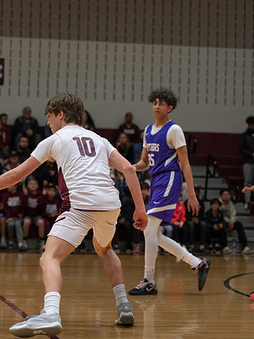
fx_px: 999
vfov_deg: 19.3
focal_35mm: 102
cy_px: 169
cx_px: 45
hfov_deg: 14.4
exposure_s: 1/1000
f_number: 2.8
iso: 2500
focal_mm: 70
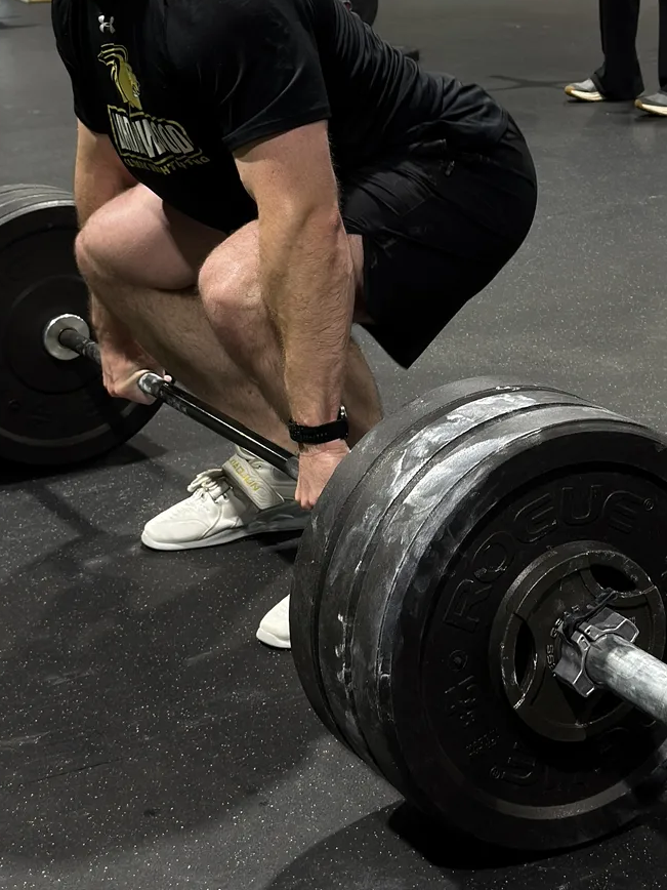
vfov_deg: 22.5
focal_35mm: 86
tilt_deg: -9.3
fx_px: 2209
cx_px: 493
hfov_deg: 17.1
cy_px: 179
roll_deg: +1.7
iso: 100
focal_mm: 6.76
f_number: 1.78
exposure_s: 1/78
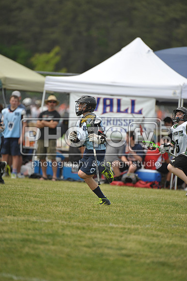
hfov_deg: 3.4
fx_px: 3120
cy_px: 140
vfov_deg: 5.2
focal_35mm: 400
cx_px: 94
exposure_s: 1/2500
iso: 800
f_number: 4
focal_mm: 400
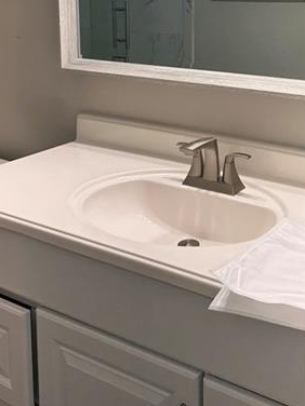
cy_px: 53
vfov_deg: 36.8
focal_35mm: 49
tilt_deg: -6.0
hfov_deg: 29.0
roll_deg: -1.3
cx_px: 247
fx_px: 576
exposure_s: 1/127
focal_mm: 6.86
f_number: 1.78
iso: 80
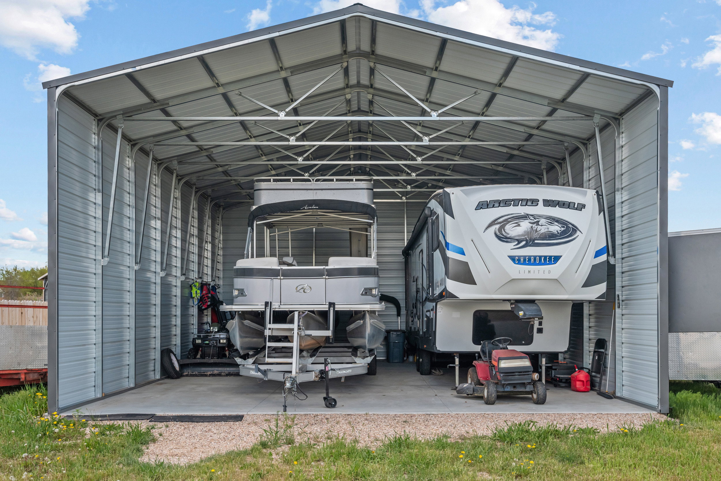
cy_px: 240
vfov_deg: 43.6
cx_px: 360
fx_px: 601
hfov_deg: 61.9
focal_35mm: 30
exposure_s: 1/60
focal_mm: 30
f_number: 8
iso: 800
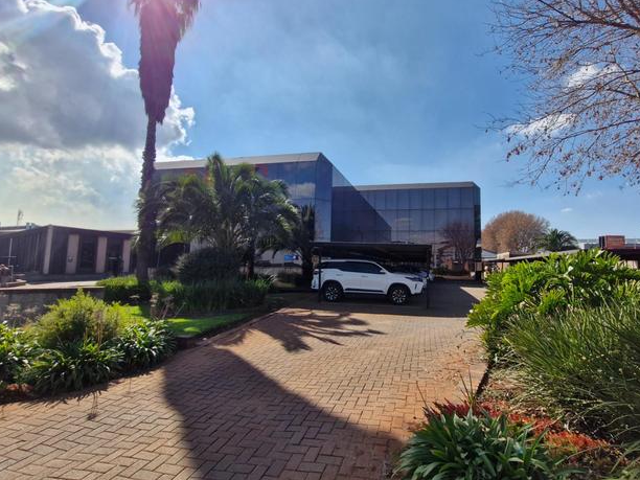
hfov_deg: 90.7
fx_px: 314
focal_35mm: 17
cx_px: 351
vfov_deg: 74.7
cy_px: 243
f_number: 2.2
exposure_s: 1/2544
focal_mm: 1.74
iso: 50
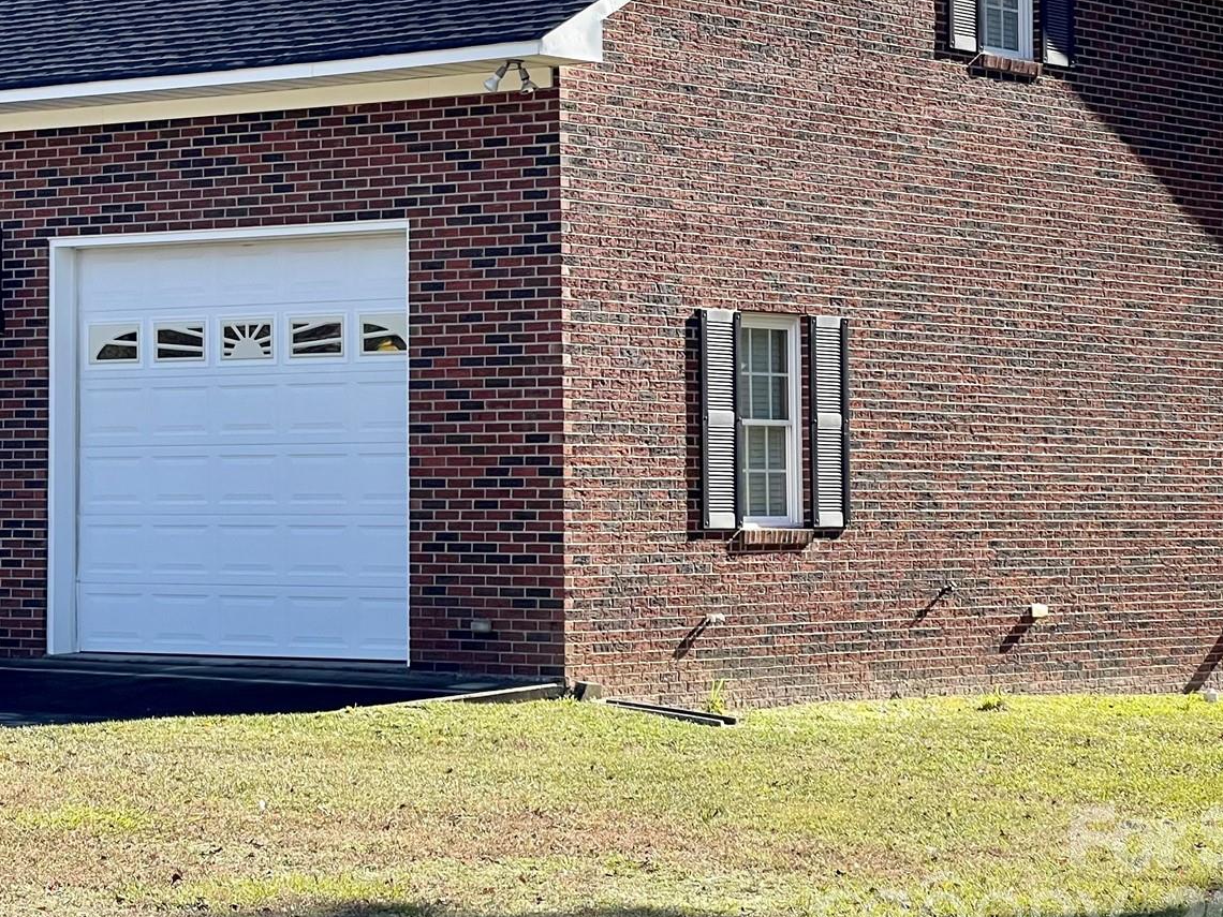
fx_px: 4063
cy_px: 183
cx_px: 325
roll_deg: +0.3
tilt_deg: +5.1
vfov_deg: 12.8
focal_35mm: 115
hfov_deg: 17.0
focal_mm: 7.5
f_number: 2.2
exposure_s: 1/528
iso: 20
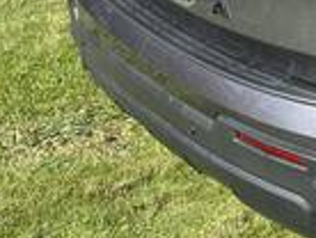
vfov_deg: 12.1
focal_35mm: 111
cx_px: 591
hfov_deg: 15.1
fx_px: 1015
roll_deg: +0.6
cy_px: -220
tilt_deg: -2.2
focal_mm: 6.86
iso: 80
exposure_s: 1/555
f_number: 1.78
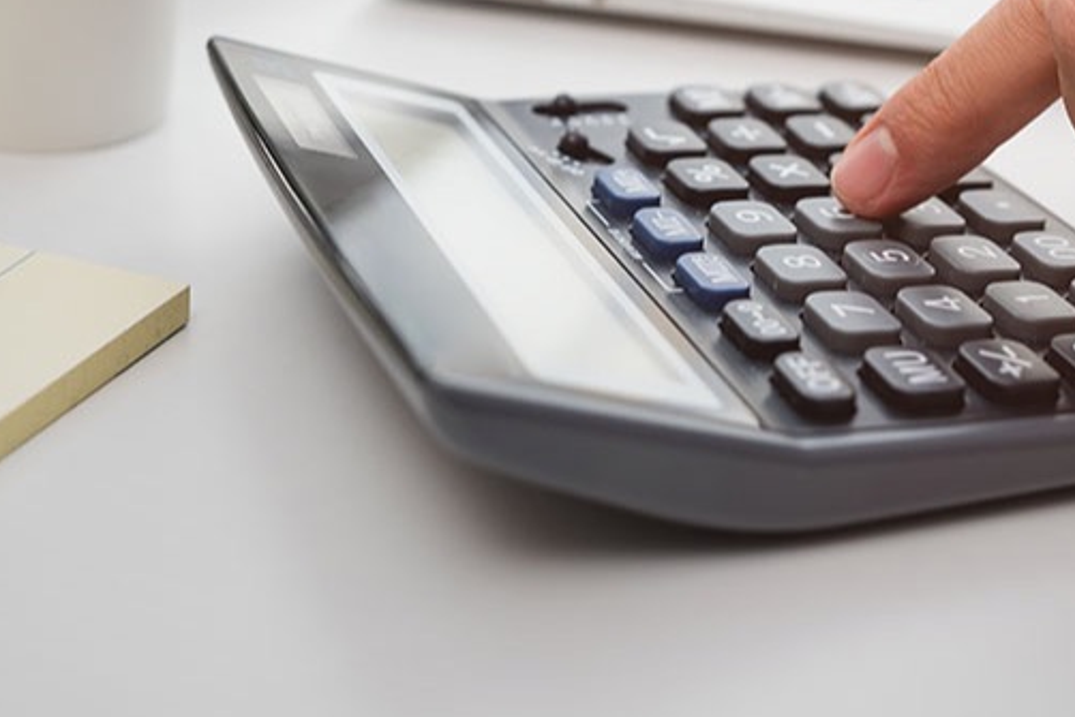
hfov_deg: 23.6
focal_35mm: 86
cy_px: -94
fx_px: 2569
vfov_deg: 15.4
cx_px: 694
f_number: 4
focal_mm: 36
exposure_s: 1/80
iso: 200
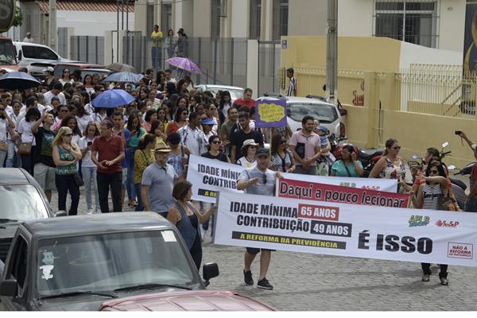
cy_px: 159
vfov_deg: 11.0
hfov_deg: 16.4
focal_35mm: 125
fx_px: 1656
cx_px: 238
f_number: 9
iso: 320
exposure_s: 1/640
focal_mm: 125
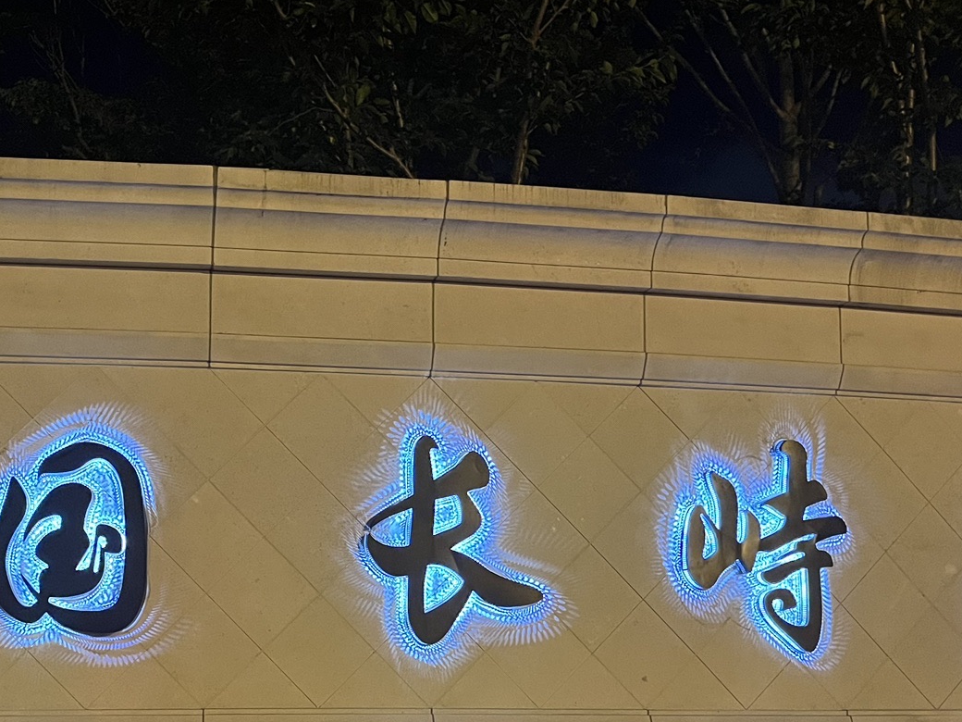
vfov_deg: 28.9
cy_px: 499
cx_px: 362
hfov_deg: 38.0
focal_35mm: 50
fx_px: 1390
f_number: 1.6
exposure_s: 1/33
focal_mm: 5.1
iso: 500
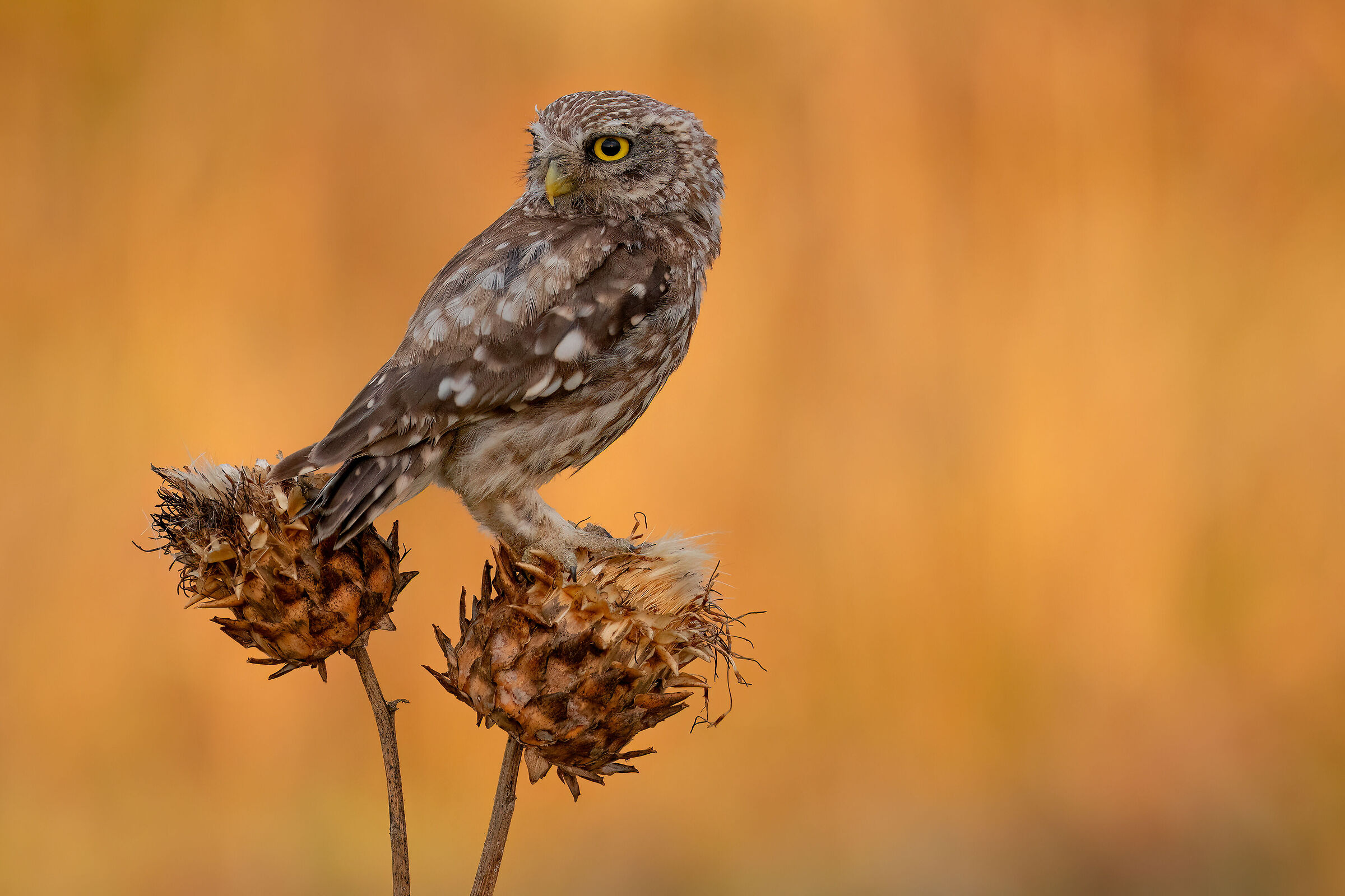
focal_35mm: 622
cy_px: 448
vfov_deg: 2.2
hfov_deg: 3.3
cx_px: 672
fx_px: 23237
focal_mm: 415
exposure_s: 1/1000
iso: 1250
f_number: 6.3
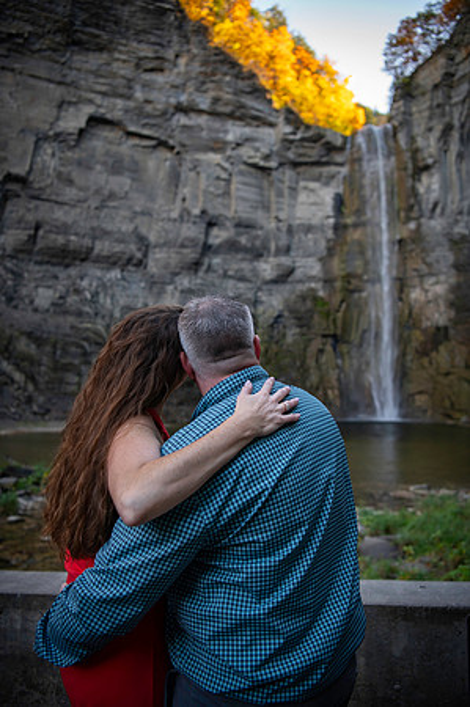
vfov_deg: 67.4
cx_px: 235
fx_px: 530
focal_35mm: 27
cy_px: 354
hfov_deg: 47.8
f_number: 2.8
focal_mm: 27
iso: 250
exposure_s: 1/200
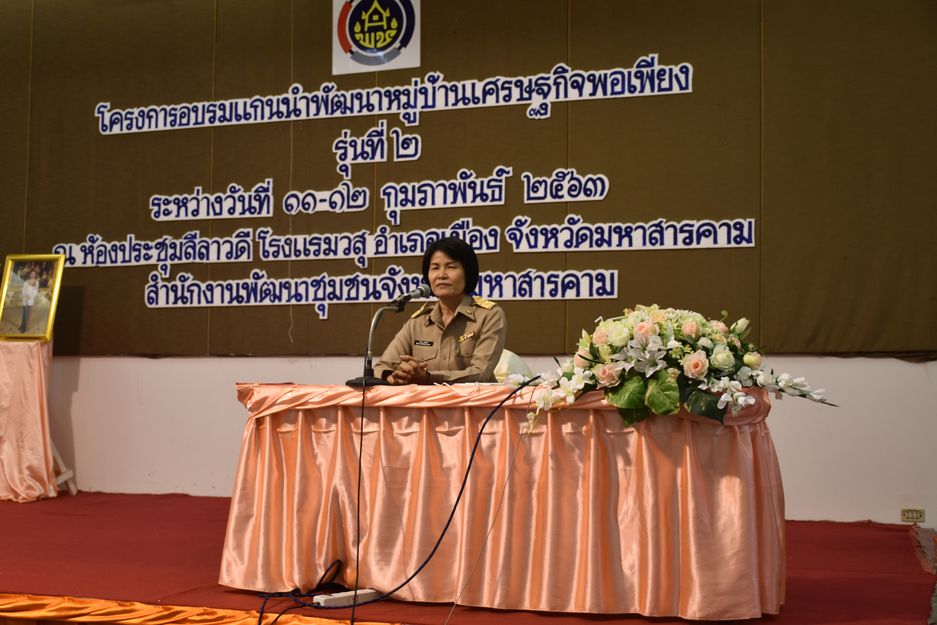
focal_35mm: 48
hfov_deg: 41.1
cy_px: 312
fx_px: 1249
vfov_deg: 28.1
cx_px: 468
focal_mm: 32
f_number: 4
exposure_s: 1/60
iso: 500
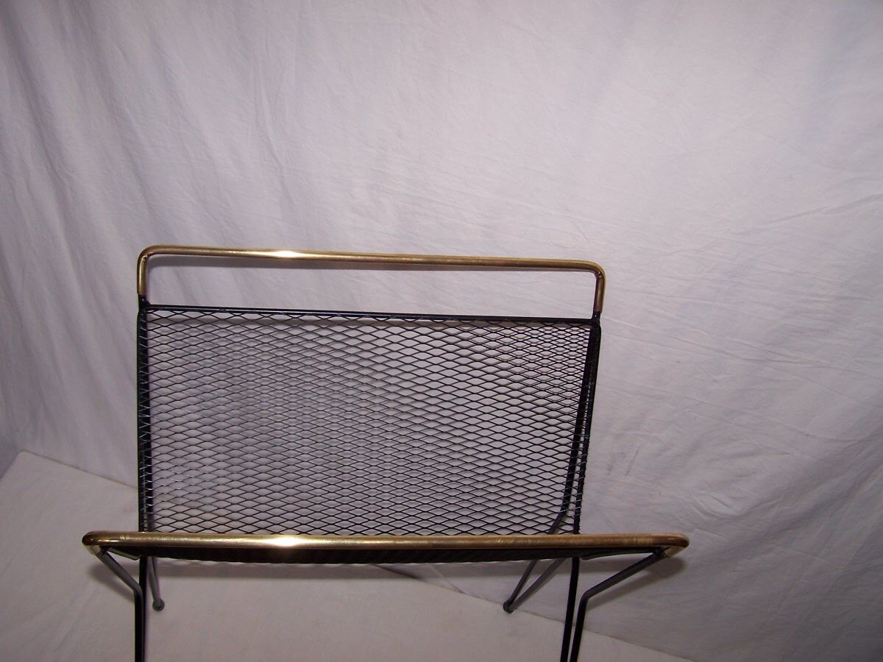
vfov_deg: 37.7
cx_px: 442
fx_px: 969
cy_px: 331
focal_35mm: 38
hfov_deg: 49.0
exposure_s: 1/60
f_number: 2.8
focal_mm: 6.3
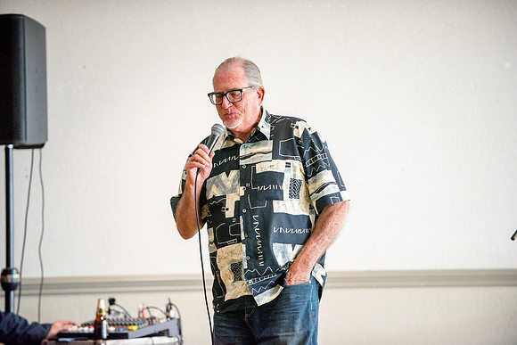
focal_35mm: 180
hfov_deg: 11.4
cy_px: 172
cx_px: 258
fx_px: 2585
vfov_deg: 7.6
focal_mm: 180
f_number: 2.8
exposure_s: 1/320
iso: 2000
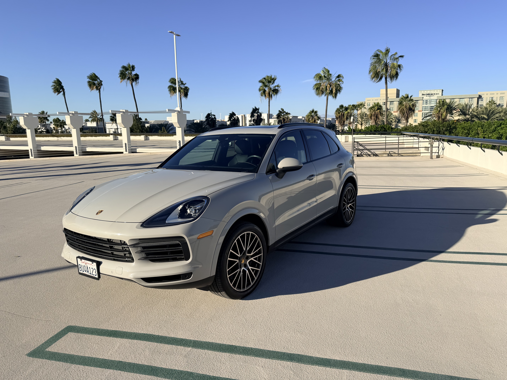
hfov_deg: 71.6
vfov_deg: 56.8
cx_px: 254
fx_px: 352
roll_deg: -0.1
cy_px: 190
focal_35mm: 24
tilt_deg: -10.0
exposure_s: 1/4673
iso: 80
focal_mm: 6.76
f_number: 1.78
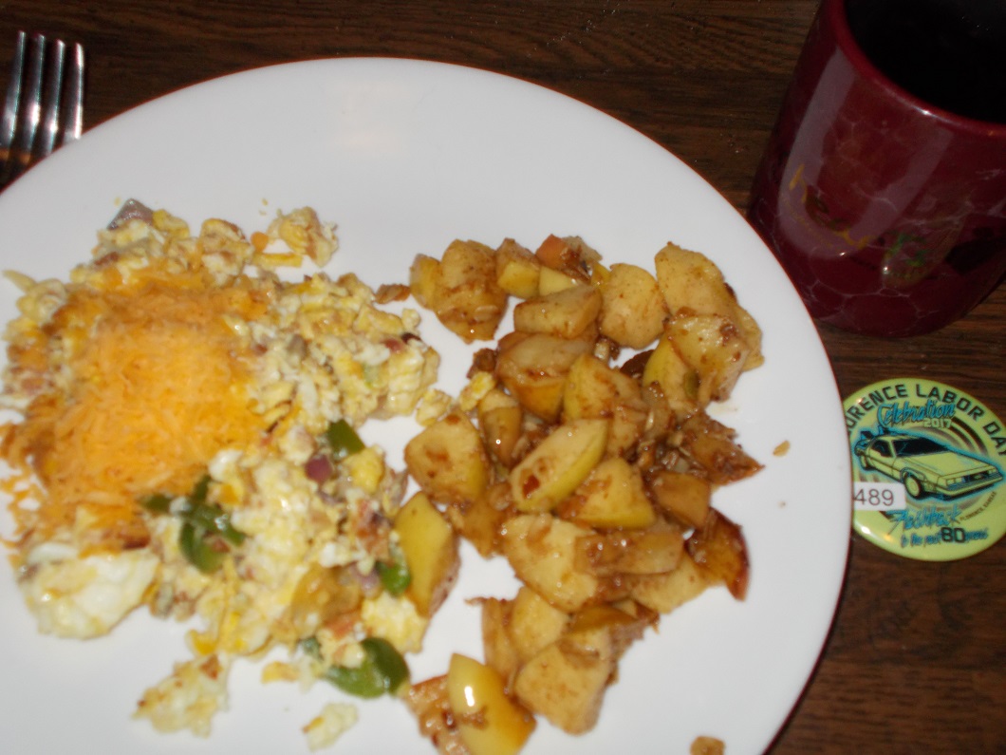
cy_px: 378
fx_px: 1279
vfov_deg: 32.9
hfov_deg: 42.9
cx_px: 503
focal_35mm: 44
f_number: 4.2
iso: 200
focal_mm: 7.9
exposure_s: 1/30
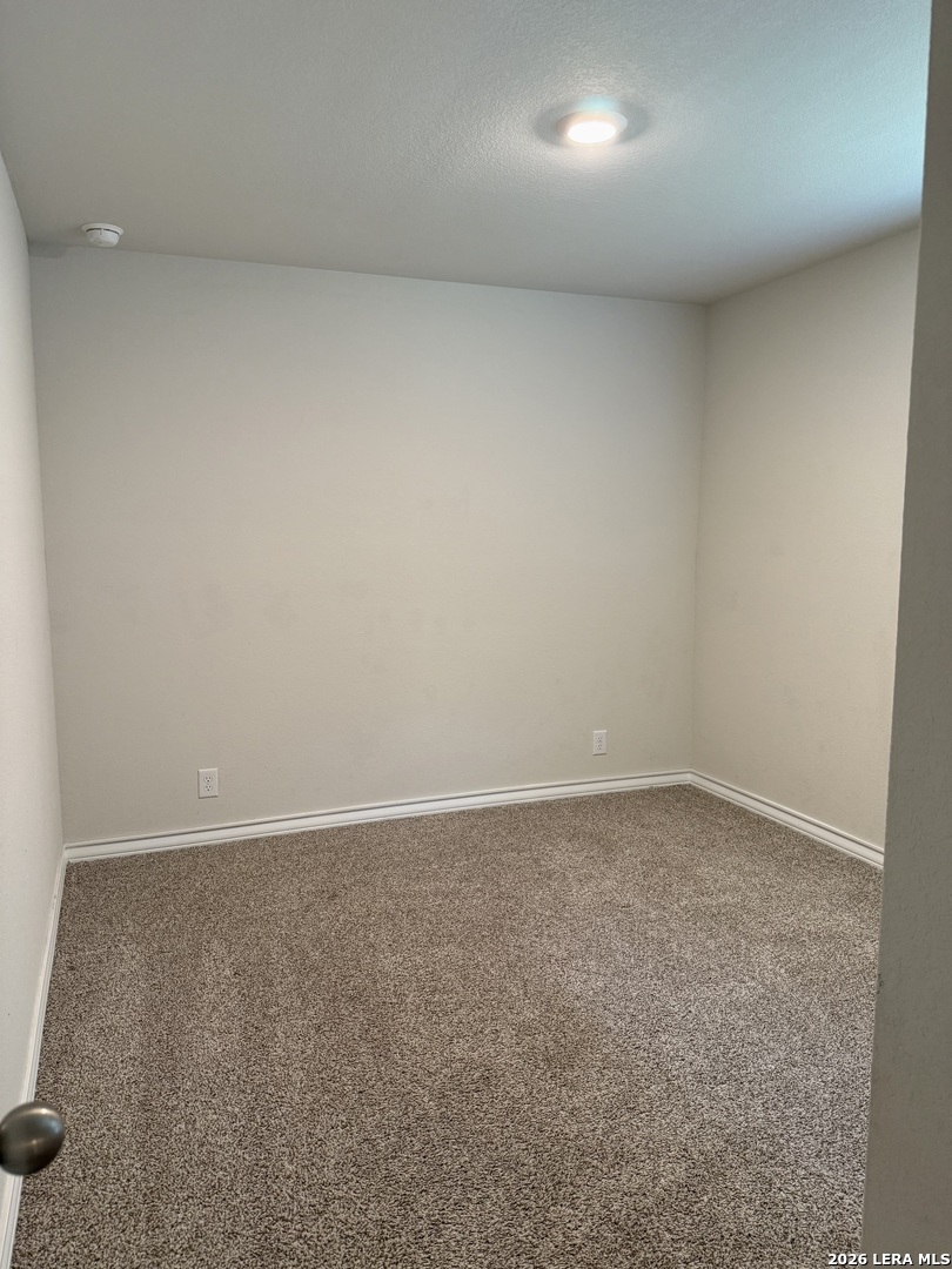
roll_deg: -0.6
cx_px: 476
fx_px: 880
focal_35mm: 24
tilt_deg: -6.7
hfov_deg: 56.8
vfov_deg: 71.6
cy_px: 634
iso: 250
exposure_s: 1/60
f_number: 1.78
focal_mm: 6.76
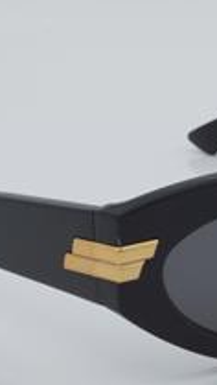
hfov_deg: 8.1
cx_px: 228
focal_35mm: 150
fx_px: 1530
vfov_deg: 14.3
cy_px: 219
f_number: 32
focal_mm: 50
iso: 100
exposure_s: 1/4
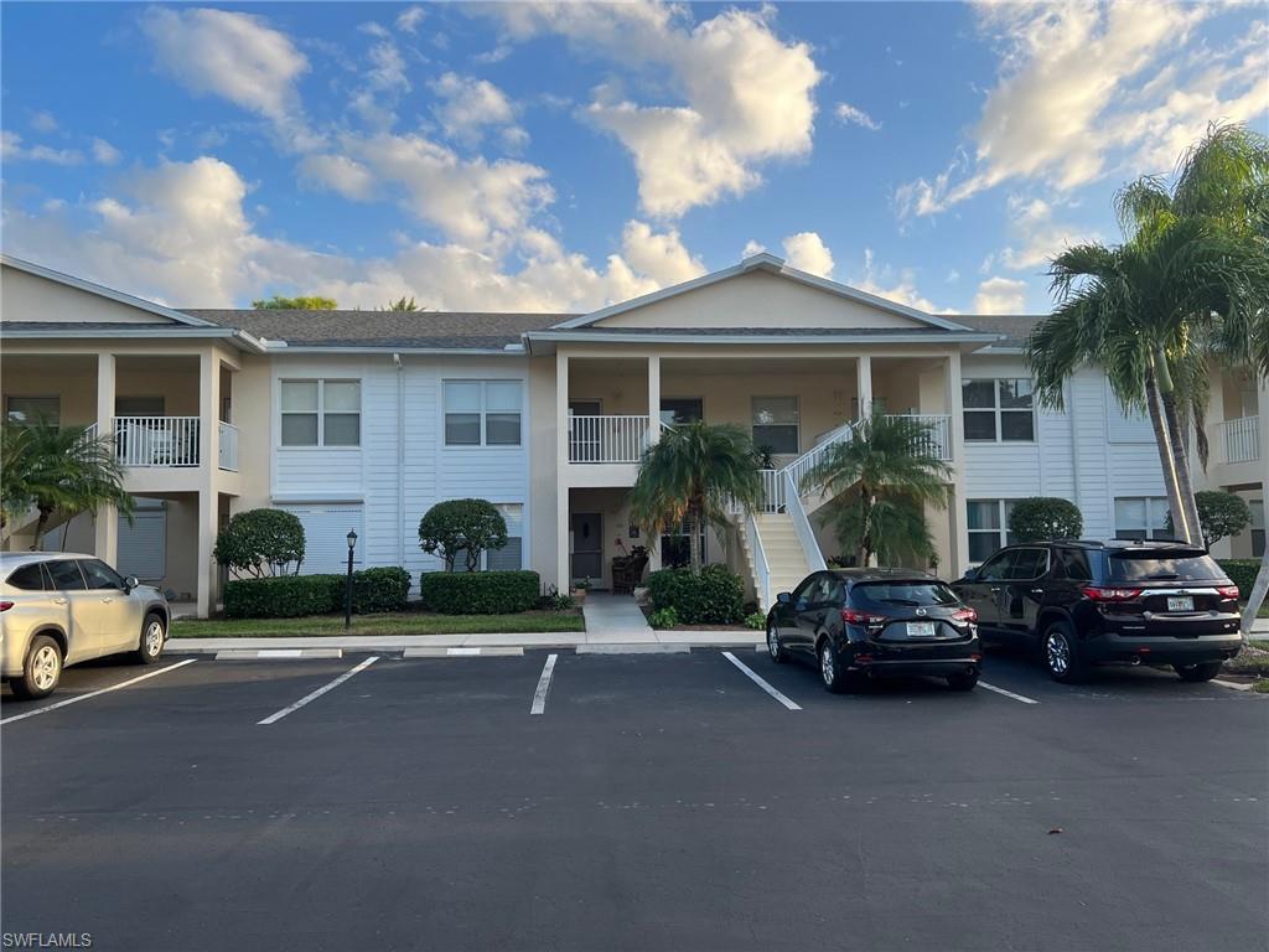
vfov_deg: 53.1
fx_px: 953
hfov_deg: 67.3
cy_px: 476
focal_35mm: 26
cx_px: 634
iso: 50
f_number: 1.5
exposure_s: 1/1038
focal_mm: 5.7
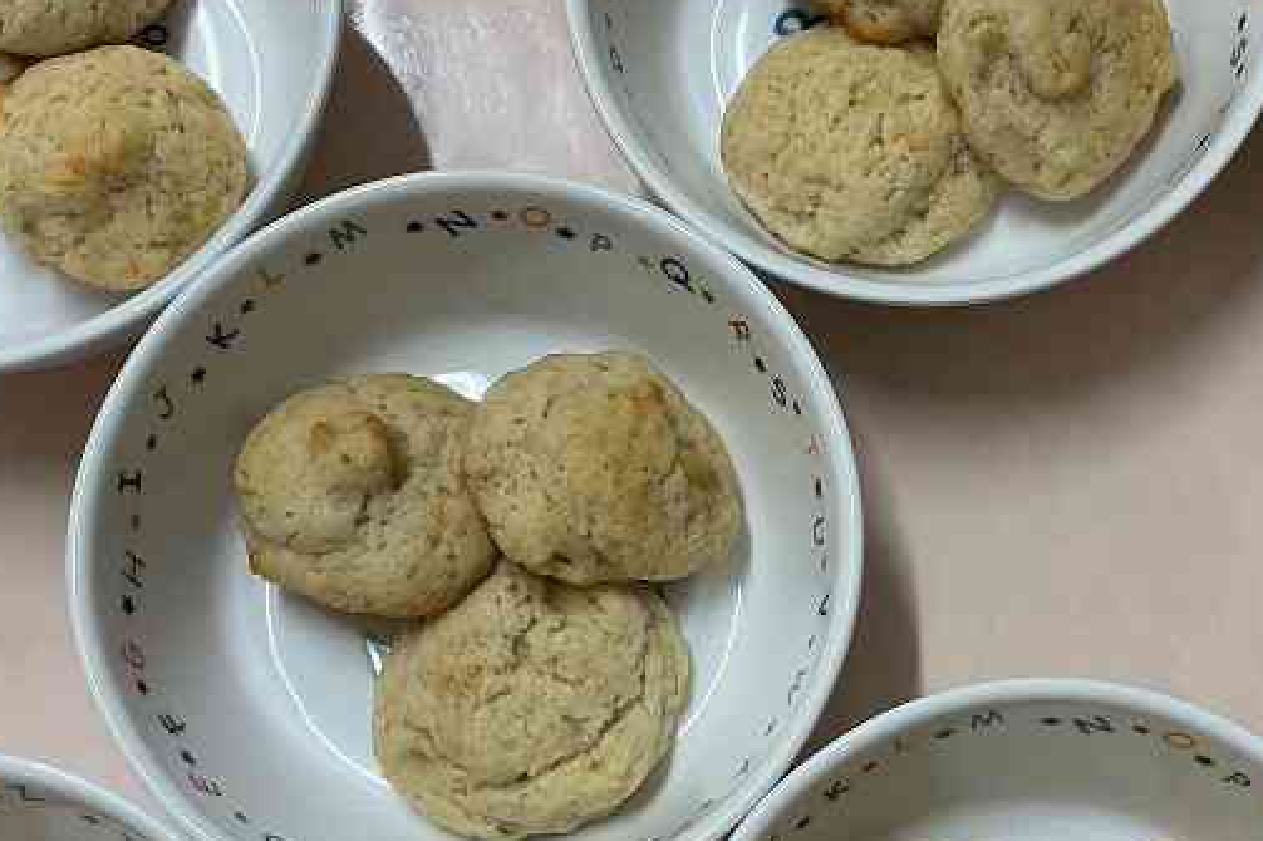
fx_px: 2104
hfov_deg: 33.1
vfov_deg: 22.6
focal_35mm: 60
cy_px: 512
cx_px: 859
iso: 64
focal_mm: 3
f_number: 1.8
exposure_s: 1/120
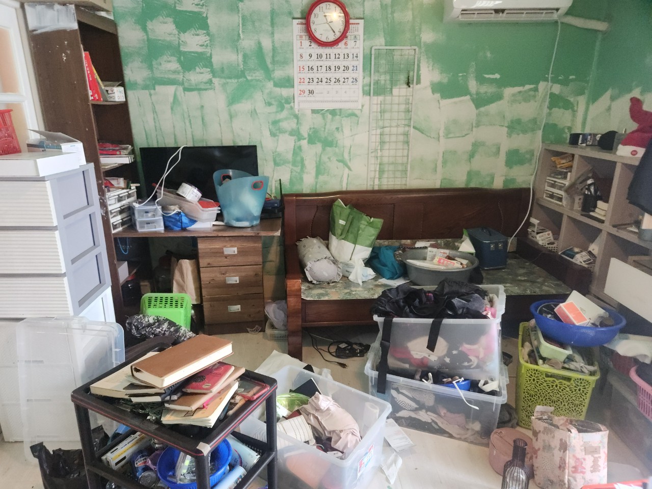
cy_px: 244
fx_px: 433
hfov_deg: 73.9
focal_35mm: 23
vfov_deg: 58.9
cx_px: 326
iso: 500
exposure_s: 1/40
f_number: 1.8
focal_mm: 5.4
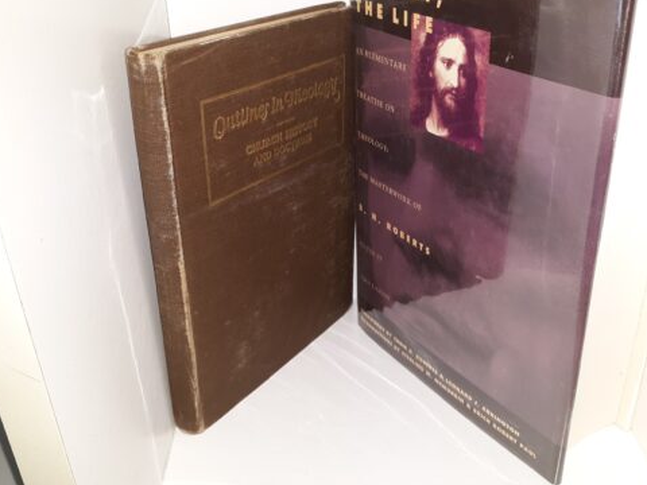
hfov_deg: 52.2
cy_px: 207
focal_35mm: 35
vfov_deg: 40.6
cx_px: 395
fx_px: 654
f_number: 1.7
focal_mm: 3.7
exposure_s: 1/60
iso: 50
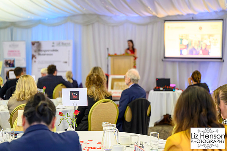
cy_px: 76
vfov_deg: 19.2
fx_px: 447
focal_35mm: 71
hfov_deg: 28.5
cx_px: 114
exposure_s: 1/200
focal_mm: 70
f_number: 2.8
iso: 12800
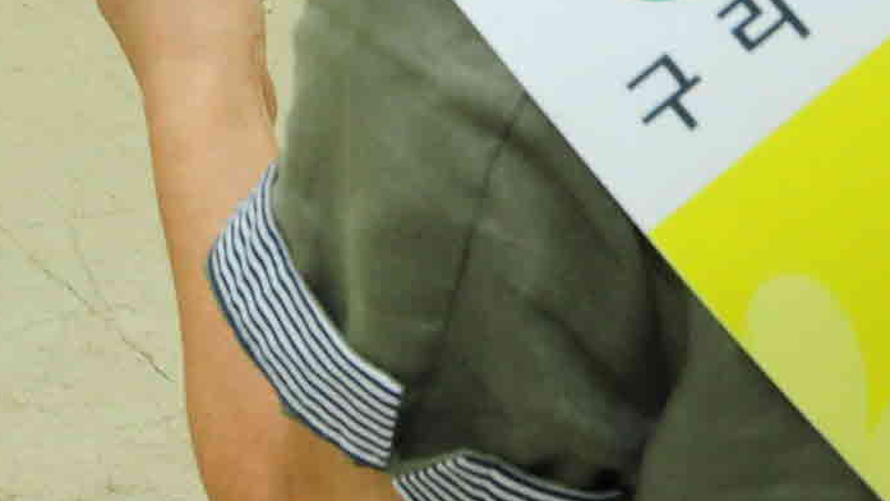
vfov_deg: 9.6
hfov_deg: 18.7
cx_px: -151
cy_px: -783
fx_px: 2572
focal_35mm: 109
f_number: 9
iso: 1600
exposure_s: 1/60
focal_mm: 24
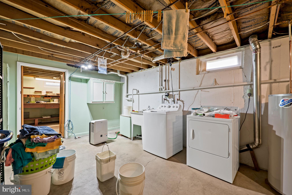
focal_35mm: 14
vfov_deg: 81.2
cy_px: 98
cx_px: 146
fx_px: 114
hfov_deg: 104.3
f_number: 9
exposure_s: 1/1.67
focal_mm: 14
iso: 320
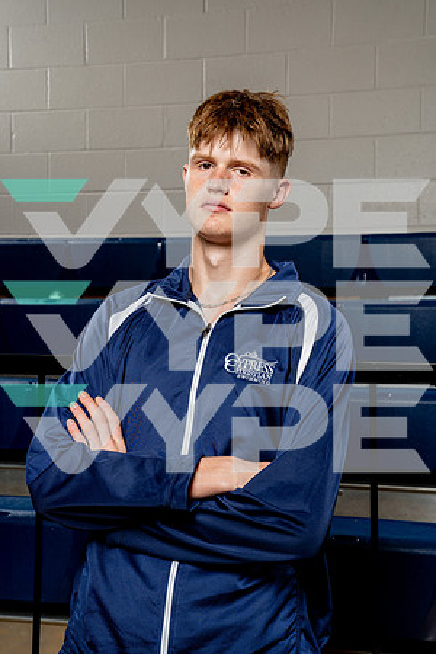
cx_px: 218
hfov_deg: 24.6
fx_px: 999
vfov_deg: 36.2
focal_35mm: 55
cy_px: 327
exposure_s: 1/250
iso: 320
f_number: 8
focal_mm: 55
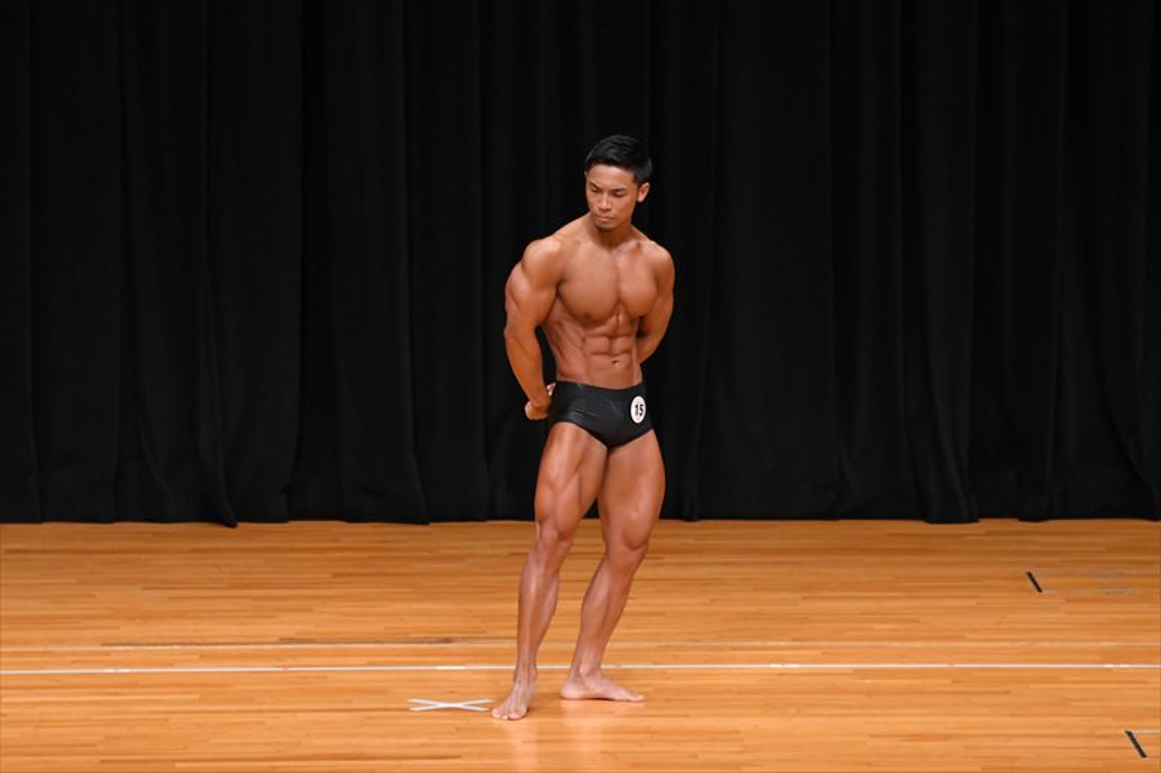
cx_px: 580
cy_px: 386
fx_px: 7736
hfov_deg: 8.6
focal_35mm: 240
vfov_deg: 5.7
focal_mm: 160
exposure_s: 1/400
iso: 3200
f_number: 5.6
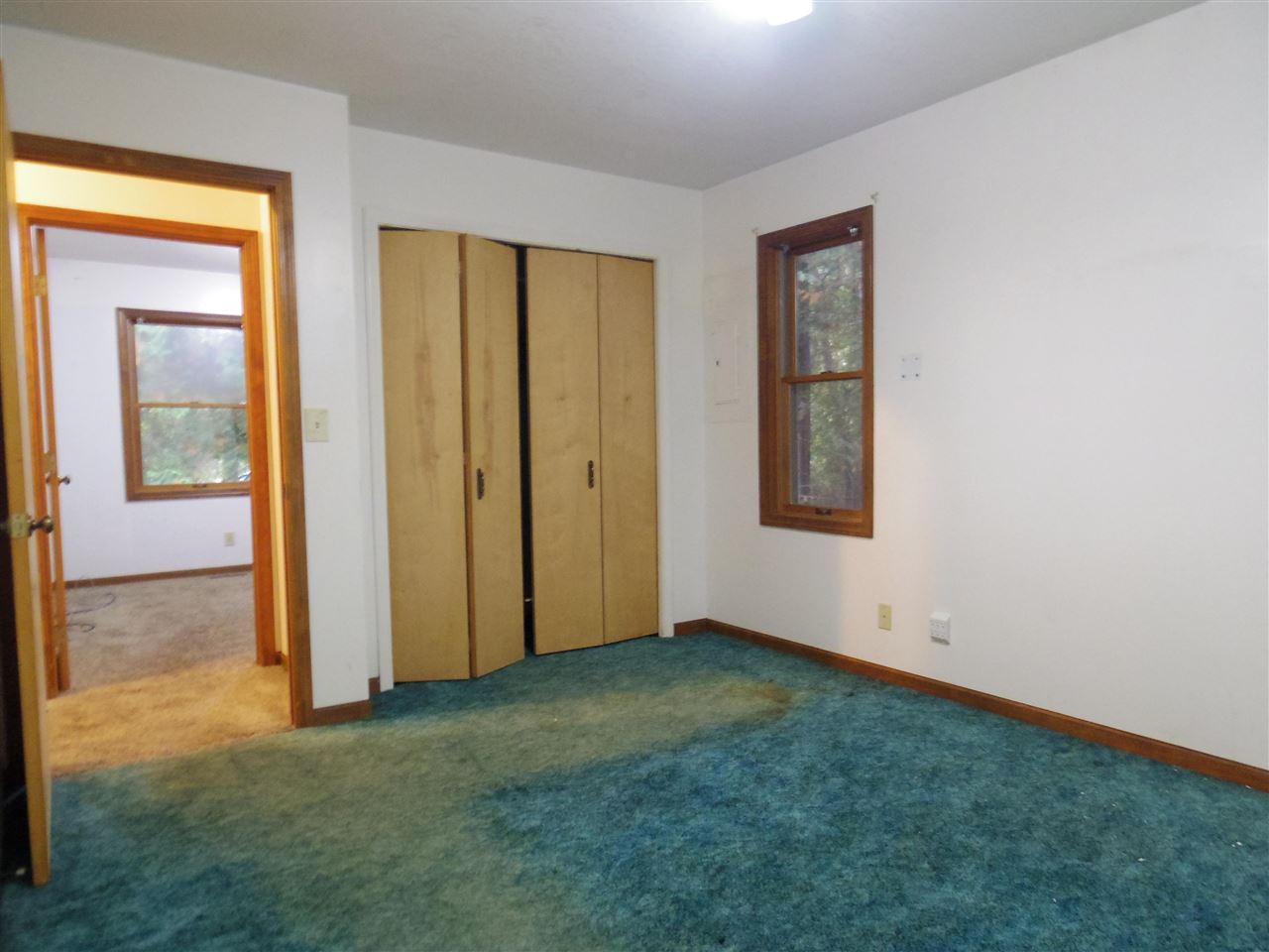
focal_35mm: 23
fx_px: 843
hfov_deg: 73.9
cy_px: 476
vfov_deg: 58.9
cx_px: 634
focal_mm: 5
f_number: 2.8
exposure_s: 1/10
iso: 1600
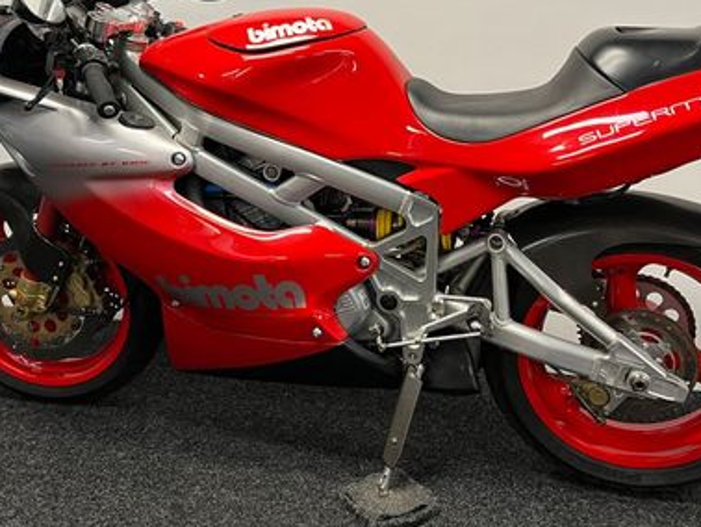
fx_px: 892
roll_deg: -0.8
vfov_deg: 32.8
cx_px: 354
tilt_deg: -12.3
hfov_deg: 42.9
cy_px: 204
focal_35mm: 44
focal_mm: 5.1
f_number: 1.6
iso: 100
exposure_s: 1/50
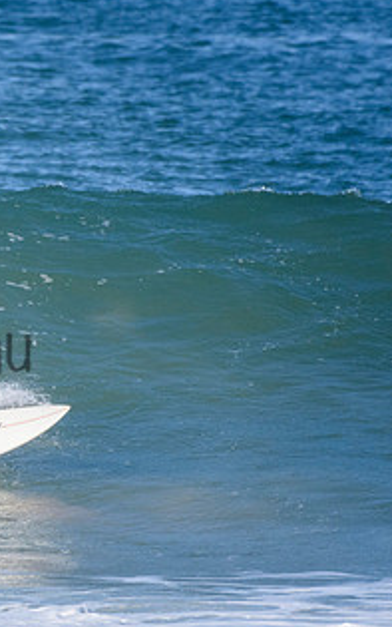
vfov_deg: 1.5
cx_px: -179
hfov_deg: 0.9
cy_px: 325
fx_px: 24090
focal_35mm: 1410
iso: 720
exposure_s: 1/4000
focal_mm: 500
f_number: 5.6
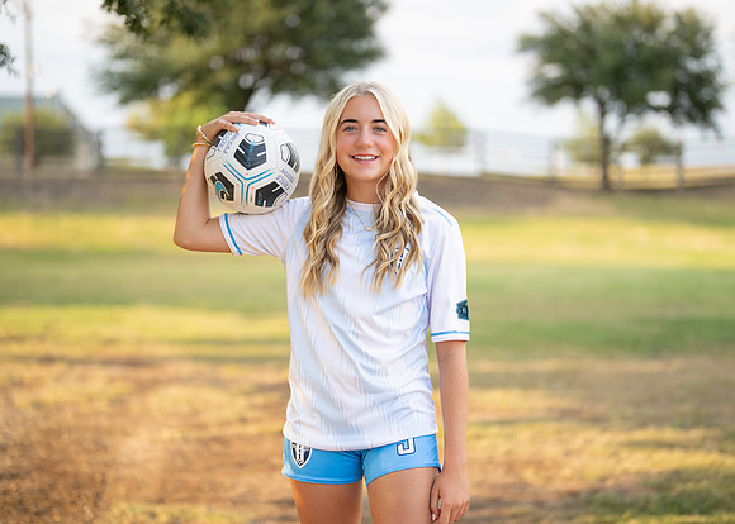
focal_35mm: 58
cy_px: 266
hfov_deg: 33.7
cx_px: 370
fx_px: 1215
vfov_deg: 24.4
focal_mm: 50
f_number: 1.2
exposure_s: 1/1600
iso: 100
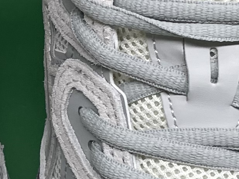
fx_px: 1173
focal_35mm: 170
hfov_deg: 11.5
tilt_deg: -69.8
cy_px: 127
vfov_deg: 8.7
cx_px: -25
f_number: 1.6
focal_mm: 4.2
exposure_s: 1/114
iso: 32
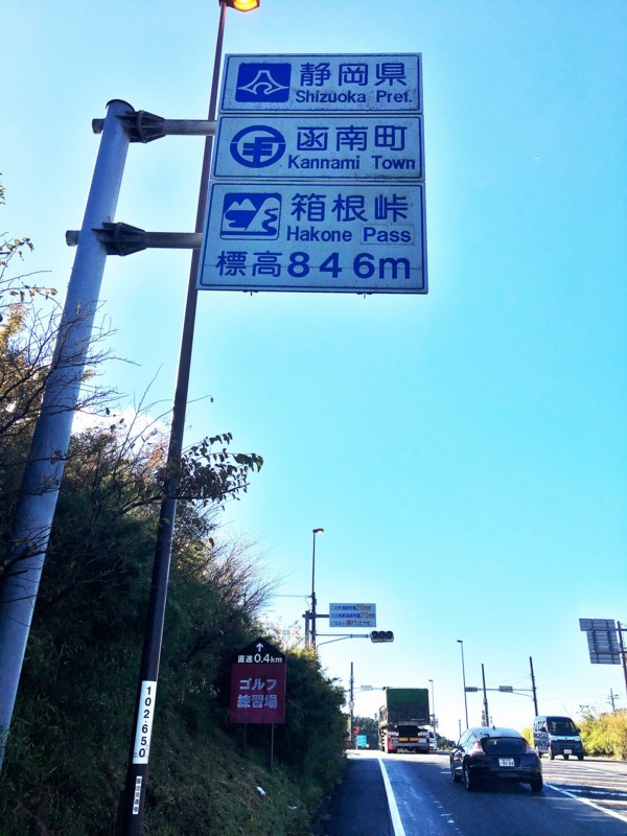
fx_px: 700
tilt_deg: +24.1
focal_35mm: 29
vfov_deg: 61.7
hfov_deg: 48.2
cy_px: 418
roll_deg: -1.6
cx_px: 314
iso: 25
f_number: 2.2
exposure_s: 1/1221
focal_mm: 4.15
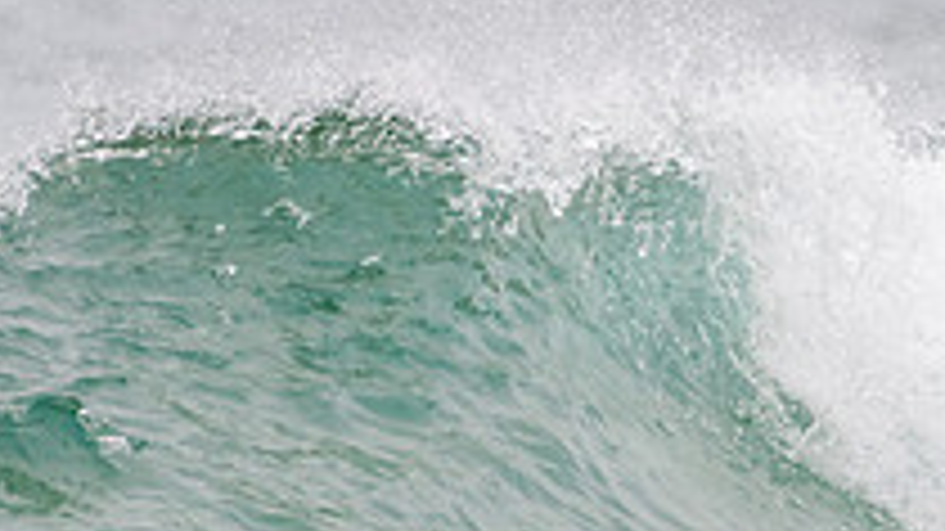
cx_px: 1047
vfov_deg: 0.7
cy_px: 466
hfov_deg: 1.2
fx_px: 44416
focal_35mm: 1773
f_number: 5.6
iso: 400
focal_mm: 500
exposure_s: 1/800
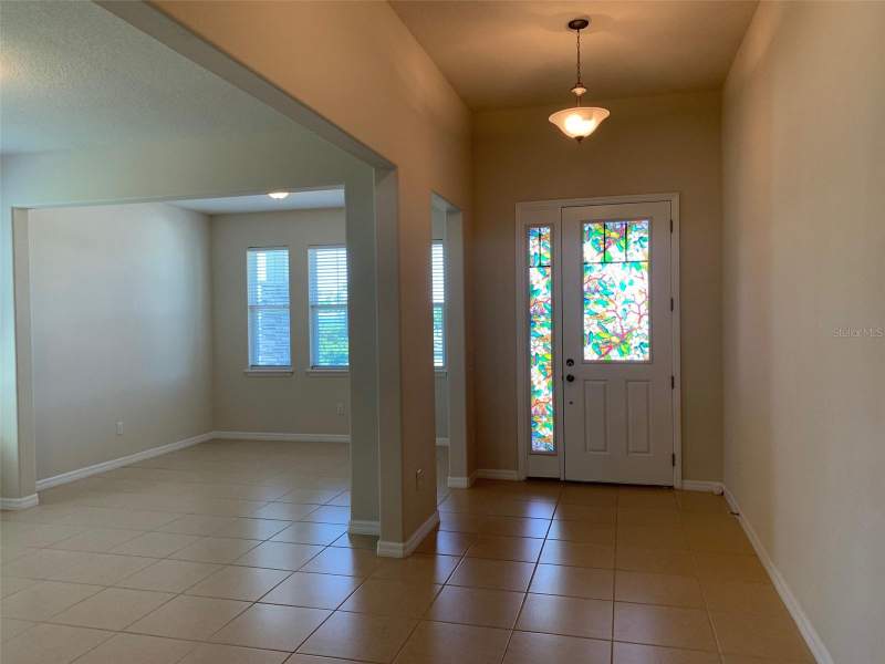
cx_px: 442
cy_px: 332
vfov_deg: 53.1
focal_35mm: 26
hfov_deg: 67.3
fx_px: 665
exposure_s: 1/60
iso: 64
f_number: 1.8
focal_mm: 4.25
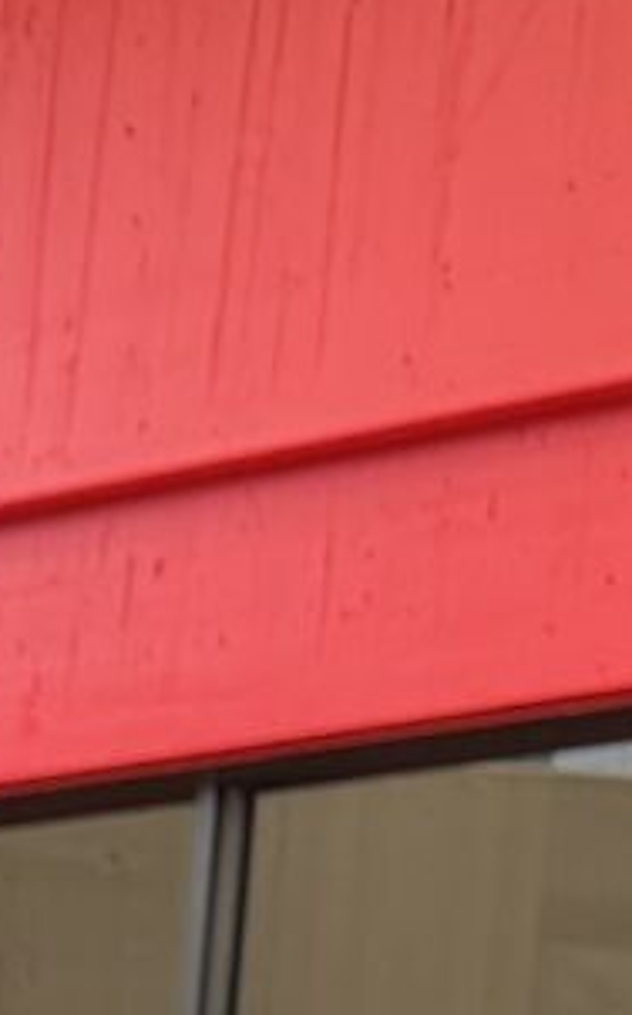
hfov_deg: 5.0
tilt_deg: -12.0
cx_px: -2417
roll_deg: +0.0
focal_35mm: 216
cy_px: 2763
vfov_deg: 8.5
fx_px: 5970
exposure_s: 1/121
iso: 125
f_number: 1.78
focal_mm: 6.76
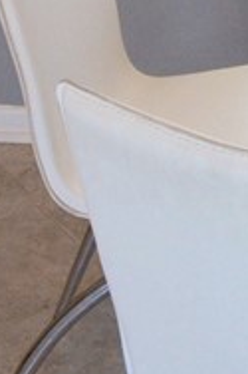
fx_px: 1615
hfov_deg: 8.1
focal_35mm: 156
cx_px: 594
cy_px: -464
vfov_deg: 11.4
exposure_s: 1/200
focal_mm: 18
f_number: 7.1
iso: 640
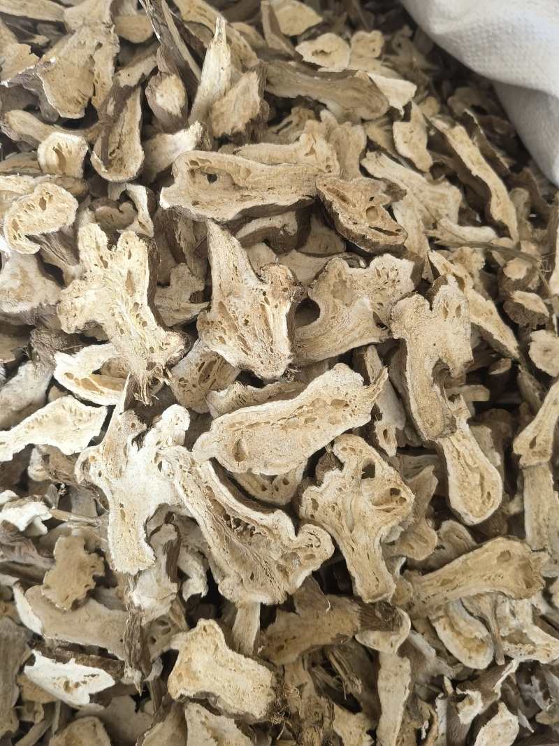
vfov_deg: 65.3
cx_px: 280
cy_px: 373
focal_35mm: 27
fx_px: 581
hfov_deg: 51.3
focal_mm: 5.54
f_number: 1.8
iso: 320
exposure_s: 1/33.3
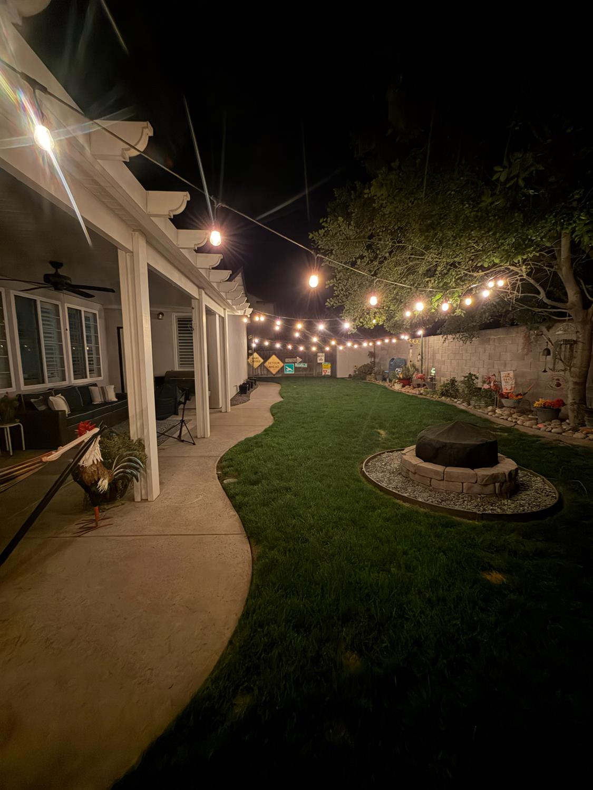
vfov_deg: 102.1
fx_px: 320
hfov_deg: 85.7
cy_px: 395
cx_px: 296
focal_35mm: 14
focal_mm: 2.22
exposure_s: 1/12
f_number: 2.2
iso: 1600
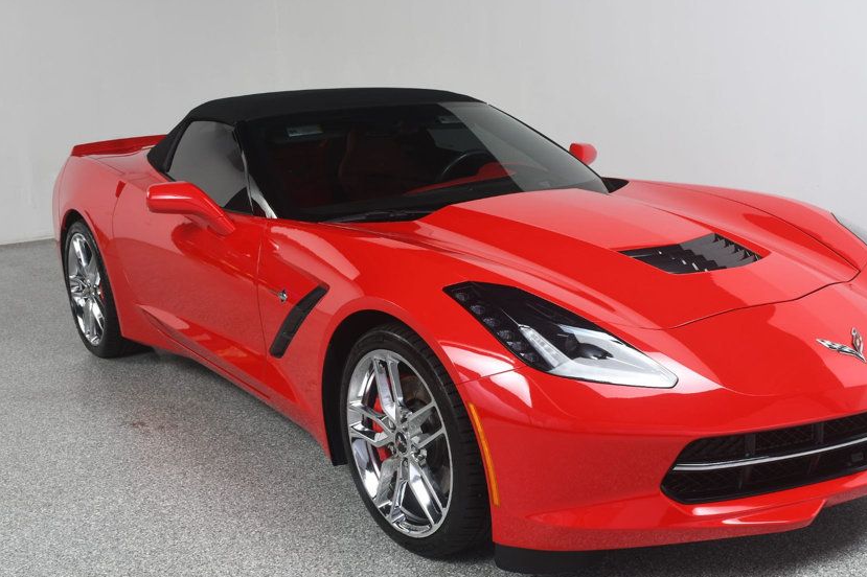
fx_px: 1011
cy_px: 304
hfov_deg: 46.3
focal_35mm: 42
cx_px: 484
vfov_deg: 31.9
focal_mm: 23
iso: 100
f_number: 9
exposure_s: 1/160
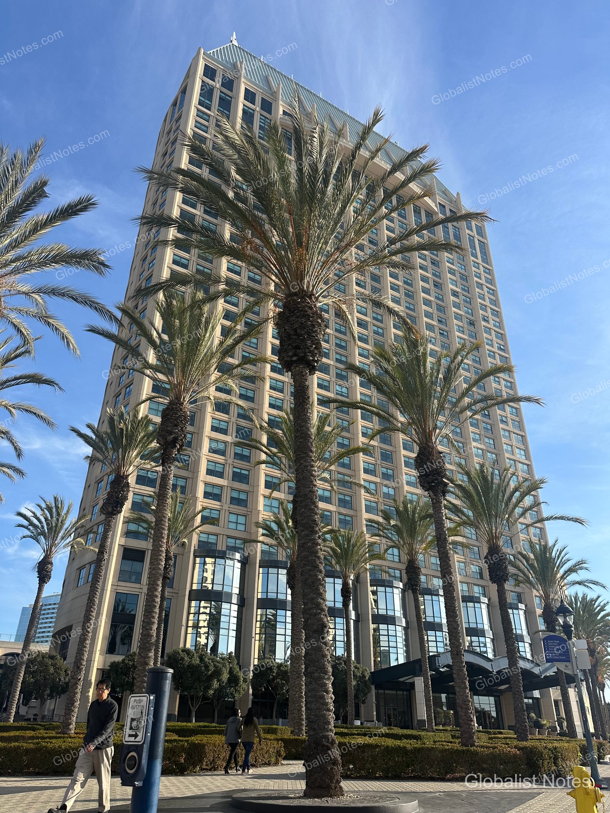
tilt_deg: +29.2
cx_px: 305
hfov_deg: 56.8
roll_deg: -0.8
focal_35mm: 24
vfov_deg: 71.6
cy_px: 406
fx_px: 564
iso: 80
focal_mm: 6.86
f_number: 1.78
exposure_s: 1/2591
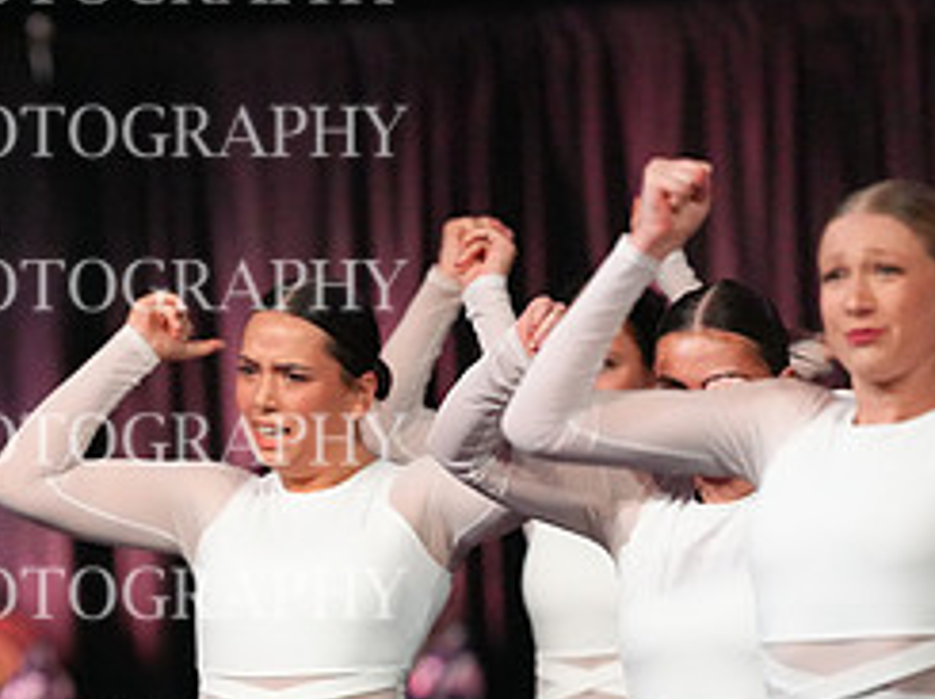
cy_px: 670
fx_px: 18448
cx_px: -145
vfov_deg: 2.2
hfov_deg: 2.9
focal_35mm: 684
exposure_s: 1/1250
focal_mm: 300
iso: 16000
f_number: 3.5
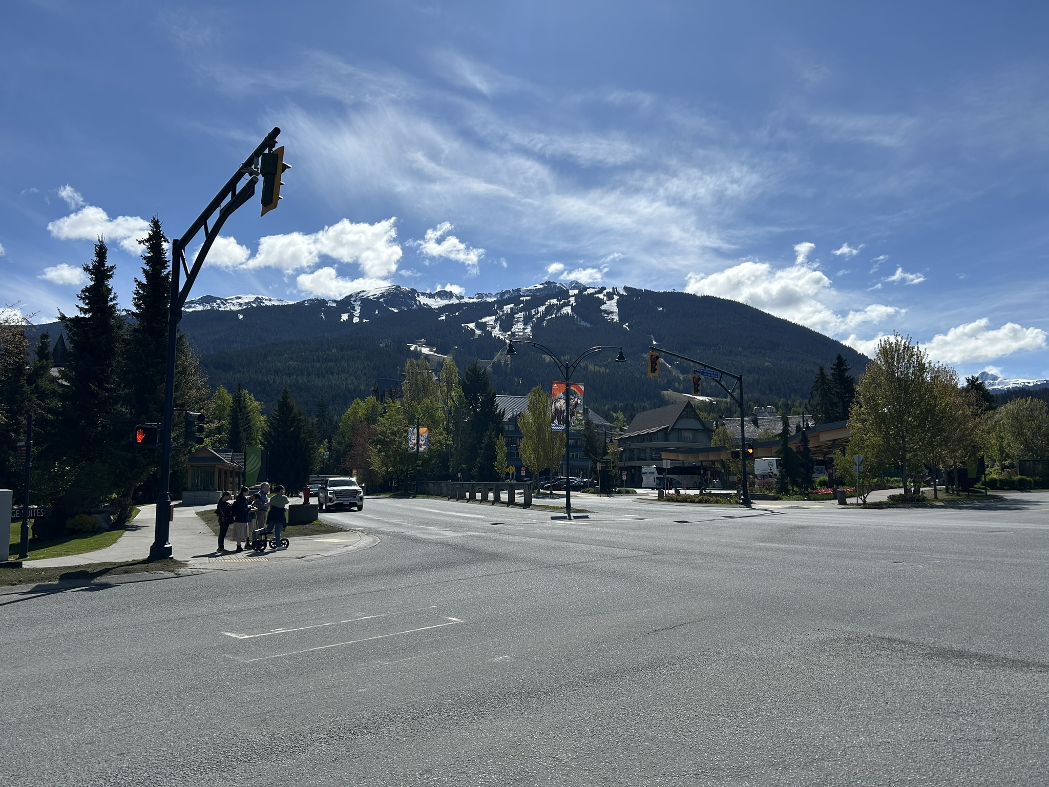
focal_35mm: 26
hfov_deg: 67.3
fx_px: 788
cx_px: 524
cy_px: 394
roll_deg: +0.0
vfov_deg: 53.1
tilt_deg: +6.2
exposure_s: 1/10309
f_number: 1.5
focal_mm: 5.7
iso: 50
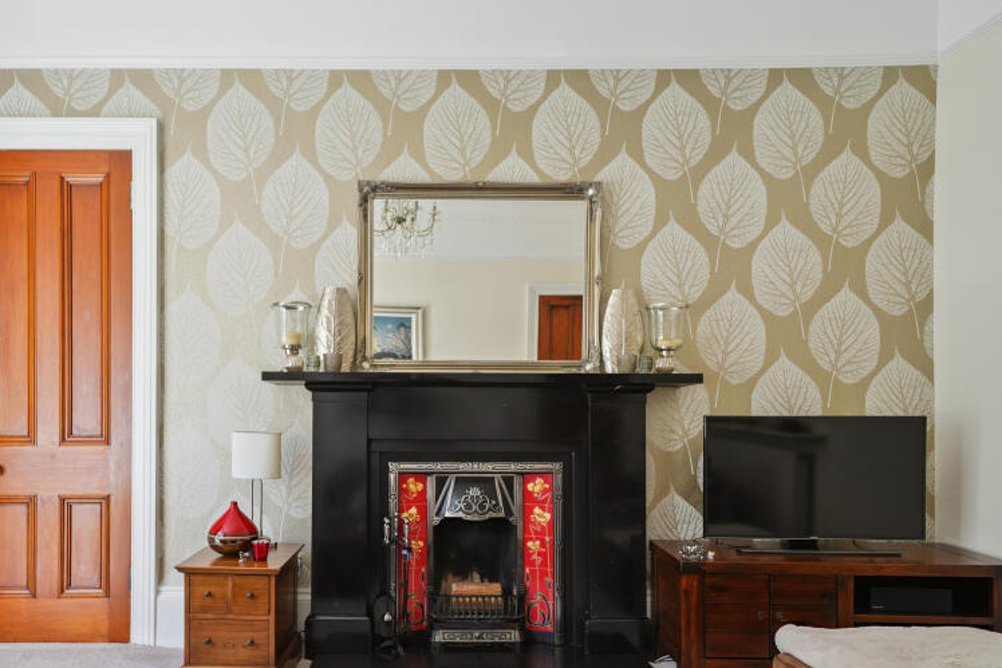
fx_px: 724
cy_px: 437
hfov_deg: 68.9
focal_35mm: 26
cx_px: 417
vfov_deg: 48.9
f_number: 4
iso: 250
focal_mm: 19
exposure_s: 1/30
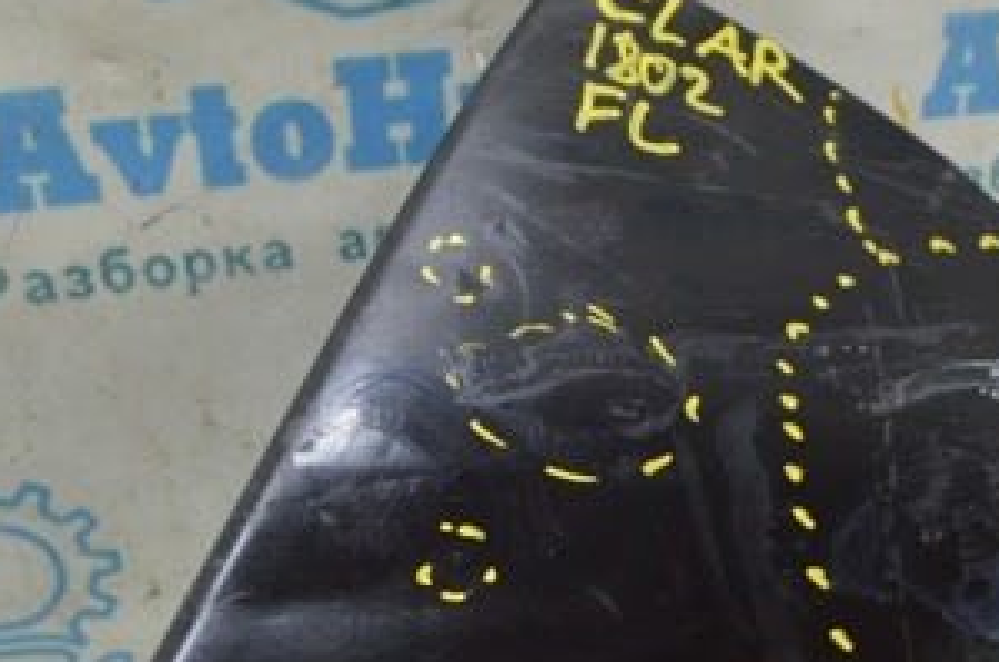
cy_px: 547
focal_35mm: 64
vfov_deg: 20.9
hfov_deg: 31.0
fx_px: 1773
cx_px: 729
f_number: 5.6
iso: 400
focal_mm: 20
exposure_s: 1/20
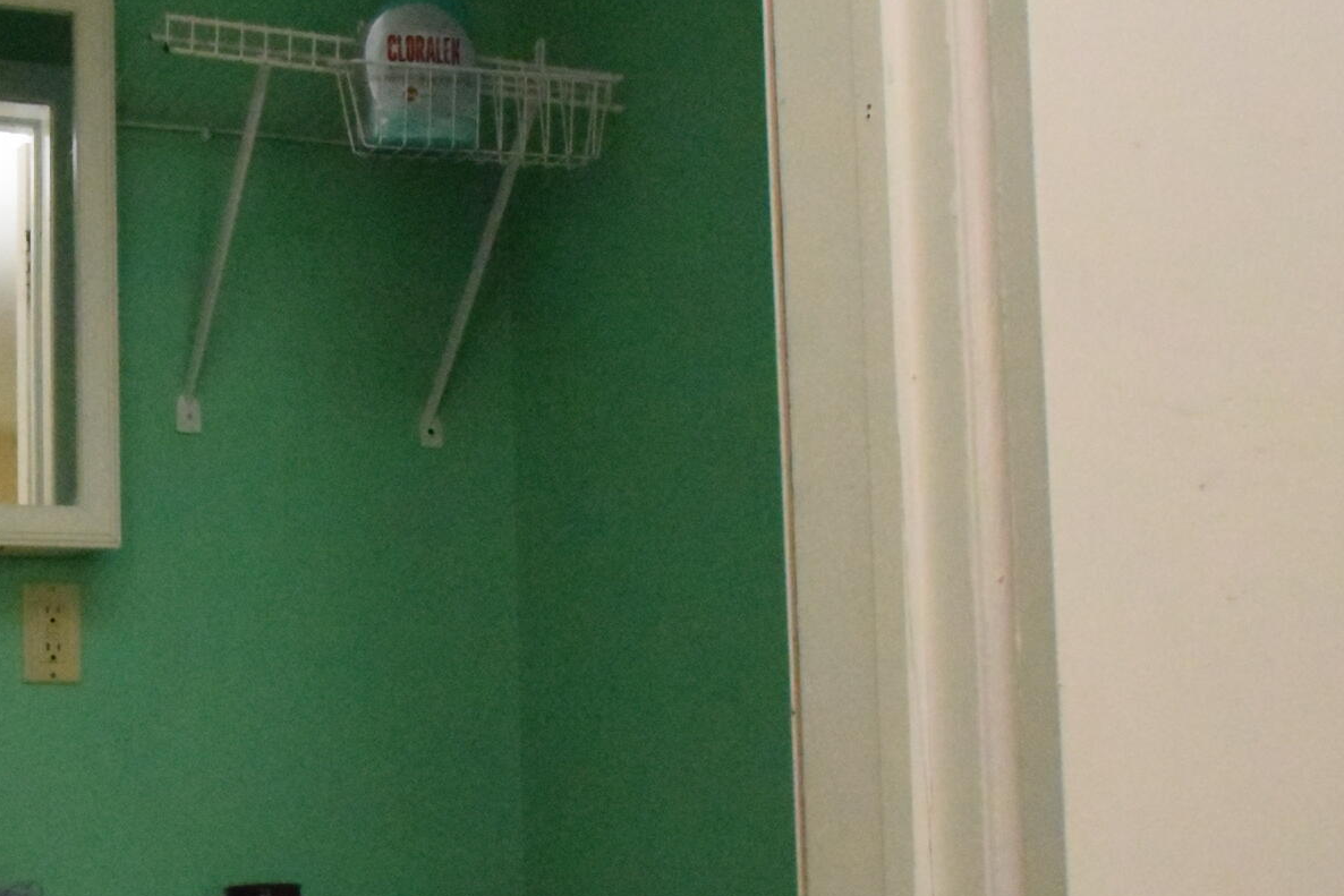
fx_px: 1629
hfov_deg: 40.6
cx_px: 79
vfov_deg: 30.2
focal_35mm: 44
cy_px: 685
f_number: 10
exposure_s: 1/200
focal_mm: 11.5
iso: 12800
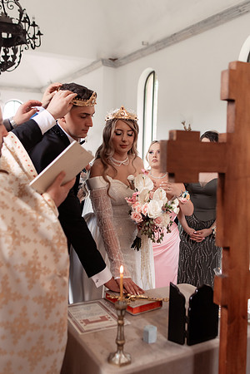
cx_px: 125
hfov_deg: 37.9
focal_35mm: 35
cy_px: 187
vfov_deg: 54.4
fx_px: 365
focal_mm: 35
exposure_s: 1/320
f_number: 2.8
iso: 1000
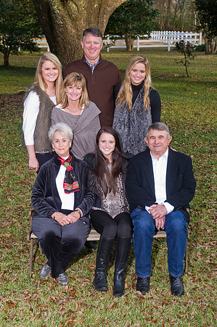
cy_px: 164
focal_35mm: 60
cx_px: 108
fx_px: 544
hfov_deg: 22.6
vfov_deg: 33.4
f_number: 7.1
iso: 800
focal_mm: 60
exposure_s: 1/200
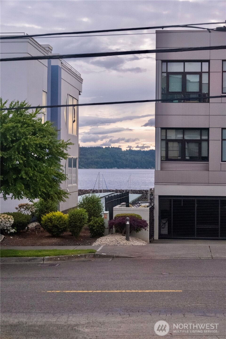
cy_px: 170
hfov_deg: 18.2
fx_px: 706
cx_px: 113
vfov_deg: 27.0
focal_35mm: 75
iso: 4000
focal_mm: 50
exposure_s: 1/250
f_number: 4.8
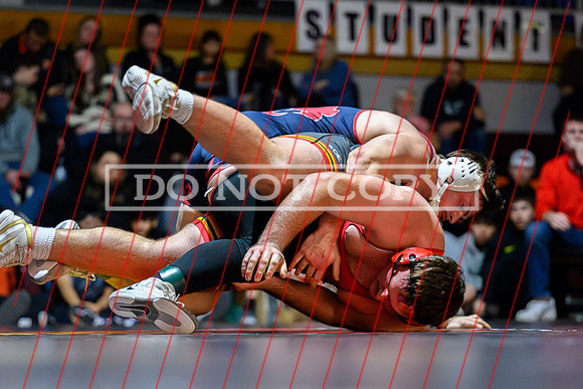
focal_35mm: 152
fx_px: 2469
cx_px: 244
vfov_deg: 9.0
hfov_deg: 13.5
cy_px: 283
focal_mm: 104
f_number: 2.8
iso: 12800
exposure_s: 1/500
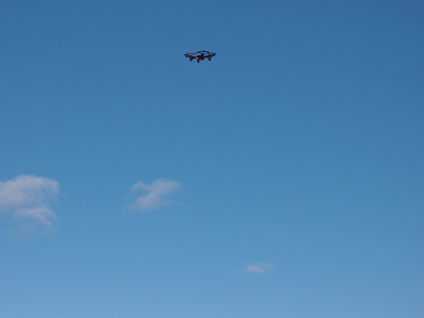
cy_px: 159
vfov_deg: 13.2
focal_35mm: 112
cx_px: 212
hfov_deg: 17.6
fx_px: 1372
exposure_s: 1/800
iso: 100
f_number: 6.3
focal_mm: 24
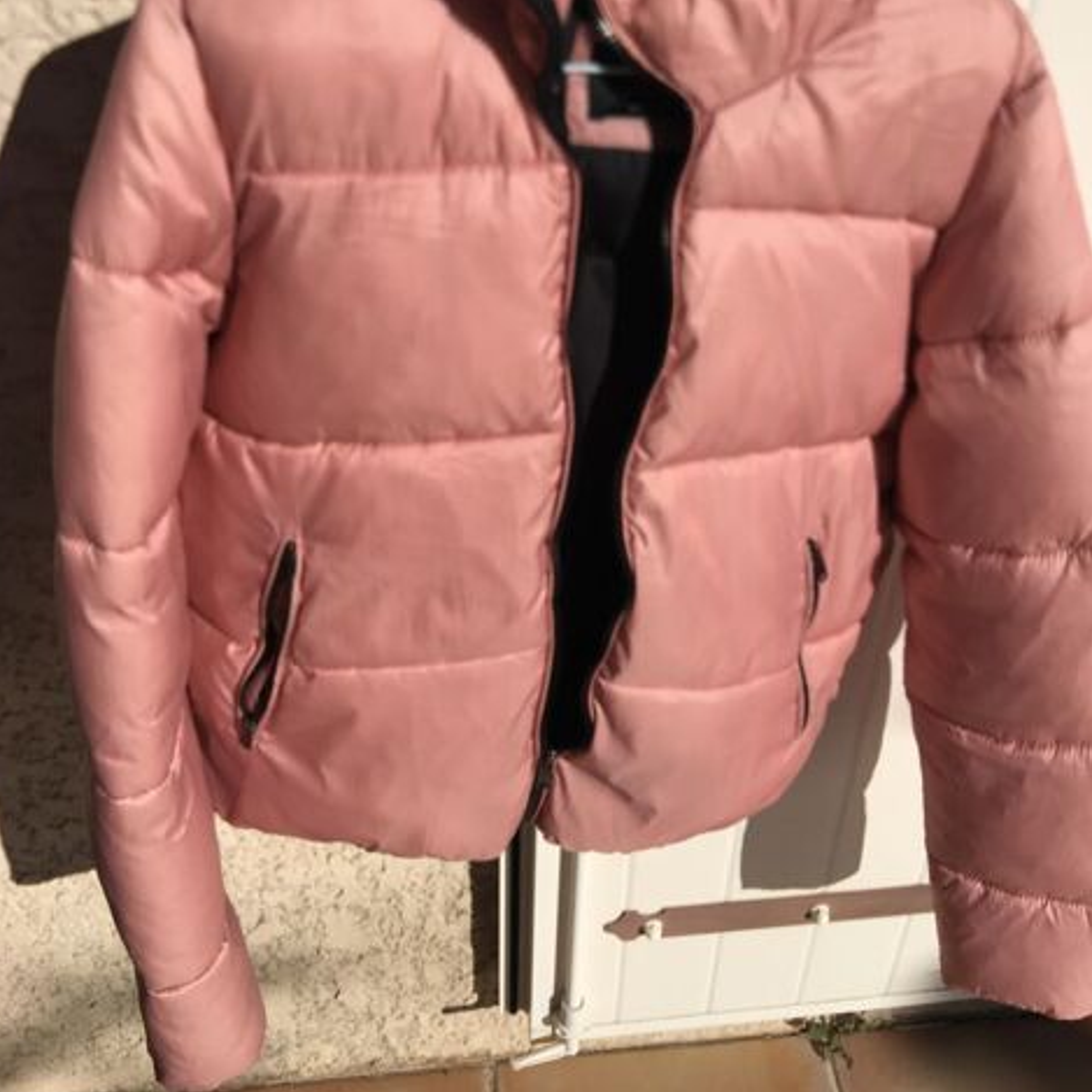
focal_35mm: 35
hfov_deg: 47.2
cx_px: 538
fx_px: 1249
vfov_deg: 46.8
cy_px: 405
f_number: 2.2
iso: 25
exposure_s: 1/4274
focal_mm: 4.15
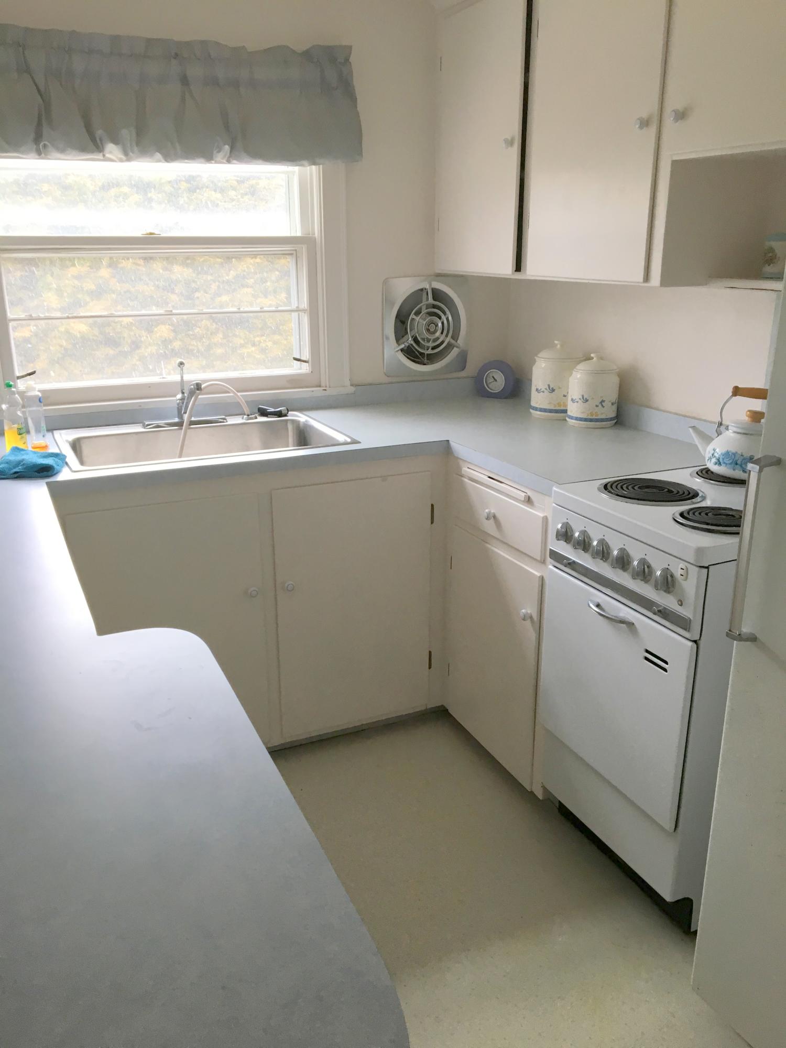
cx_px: 393
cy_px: 524
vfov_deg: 61.7
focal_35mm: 29
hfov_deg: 48.2
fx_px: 878
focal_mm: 4.15
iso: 32
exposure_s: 1/30
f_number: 2.2
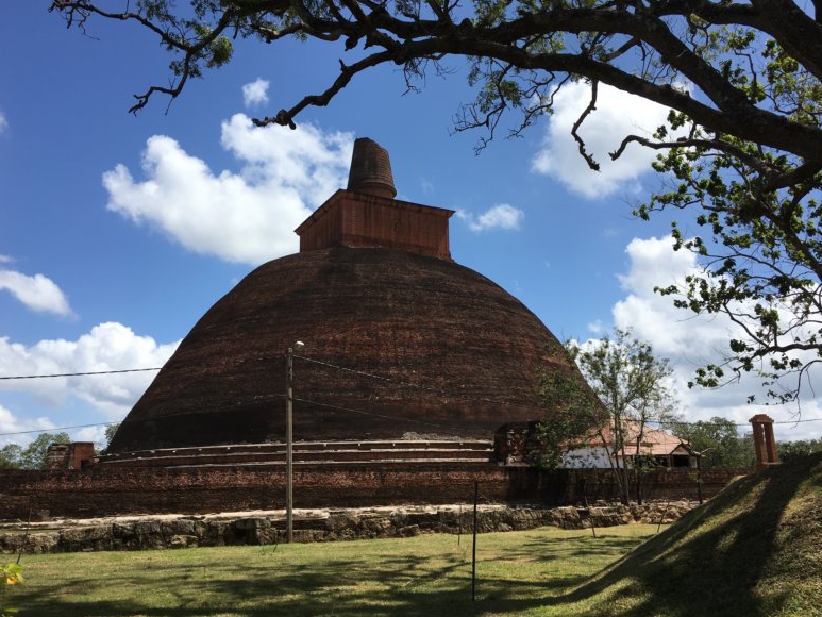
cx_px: 406
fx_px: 712
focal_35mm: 30
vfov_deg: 46.8
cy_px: 300
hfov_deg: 60.0
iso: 25
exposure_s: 1/2198
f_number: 2.2
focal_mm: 4.15
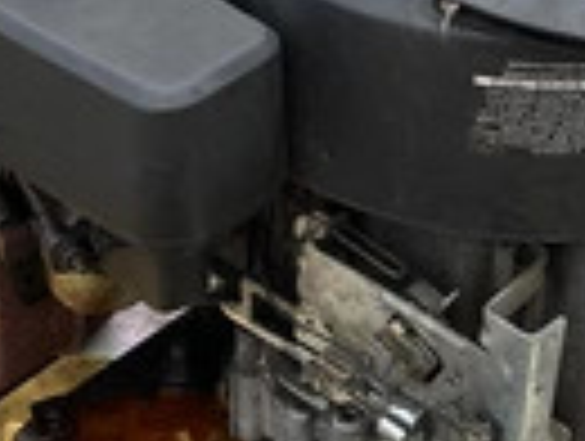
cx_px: 400
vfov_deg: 16.5
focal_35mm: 89
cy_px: 76
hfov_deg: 21.9
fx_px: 1507
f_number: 1.8
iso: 25
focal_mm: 3
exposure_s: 1/929
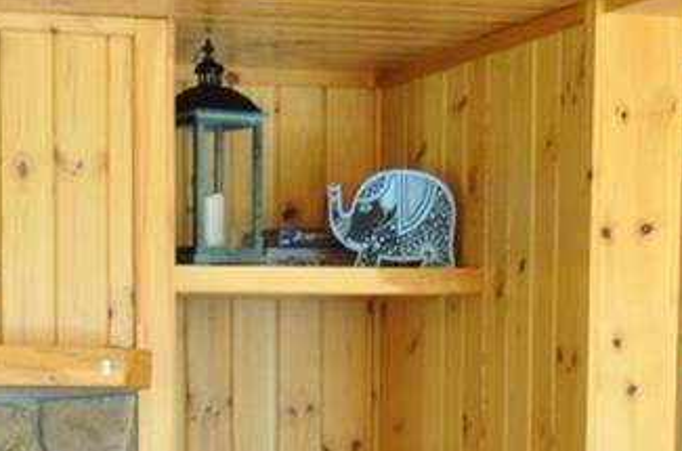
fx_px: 2324
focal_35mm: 123
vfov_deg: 10.7
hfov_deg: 16.6
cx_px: 174
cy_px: 693
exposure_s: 1/40
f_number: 3.2
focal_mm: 26
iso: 800
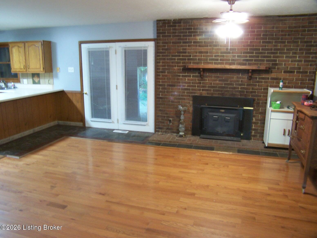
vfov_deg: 37.7
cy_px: 119
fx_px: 348
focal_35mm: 38
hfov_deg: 49.0
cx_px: 158
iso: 140
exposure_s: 1/6
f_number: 2.8
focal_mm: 6.3
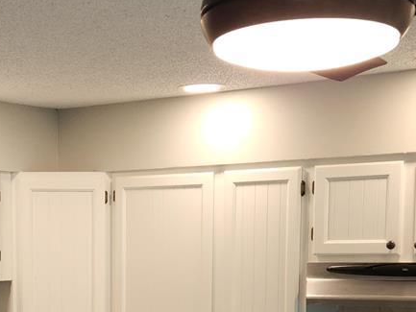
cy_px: 351
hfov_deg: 22.7
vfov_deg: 16.8
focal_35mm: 85
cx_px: 93
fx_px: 1022
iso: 40
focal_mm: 5.4
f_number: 1.8
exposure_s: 1/60
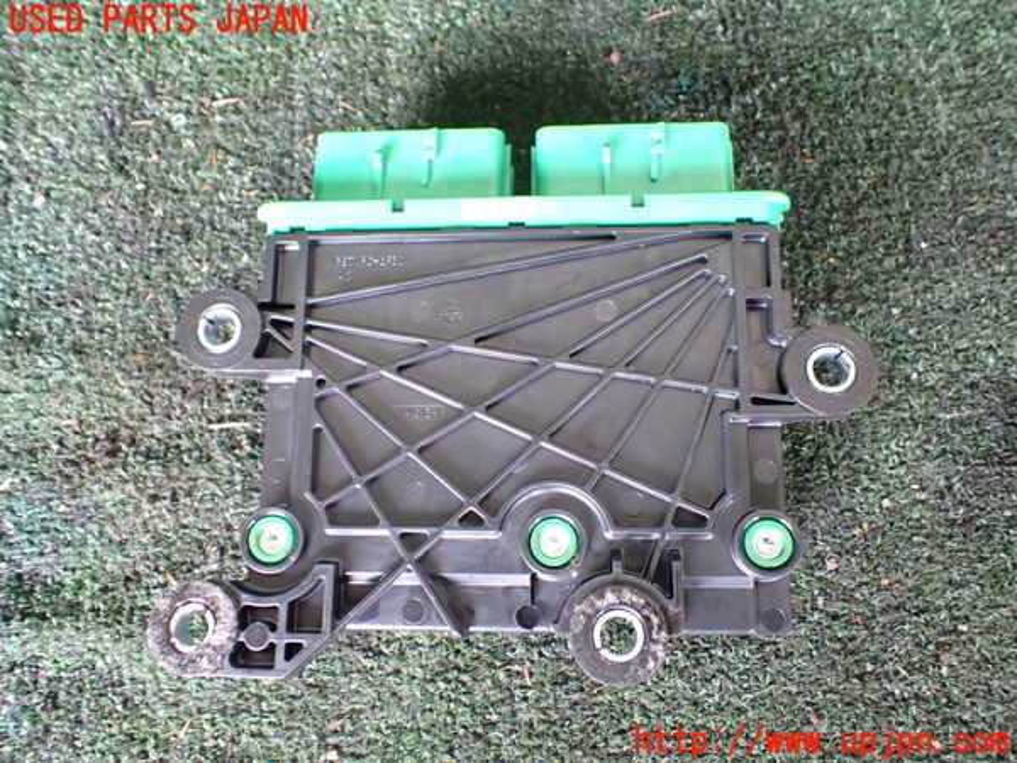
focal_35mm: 30
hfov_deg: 60.0
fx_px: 881
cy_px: 382
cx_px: 508
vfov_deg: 46.8
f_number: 2.3
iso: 800
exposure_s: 1/40
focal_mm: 5.4
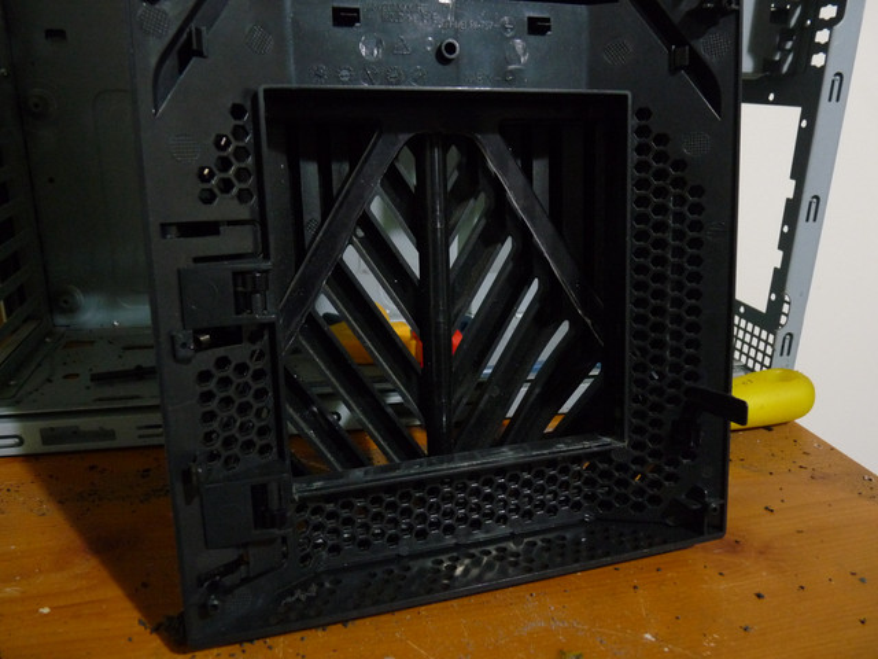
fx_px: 685
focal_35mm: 27
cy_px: 330
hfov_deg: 65.3
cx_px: 439
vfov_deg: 51.4
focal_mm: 4.8
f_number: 2.8
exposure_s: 1/6
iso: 400
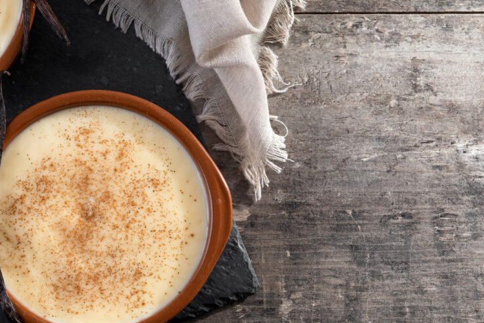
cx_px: 210
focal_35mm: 124
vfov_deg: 11.1
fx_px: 1668
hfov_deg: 16.5
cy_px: 198
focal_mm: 60
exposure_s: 1/200
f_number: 4.5
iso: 100
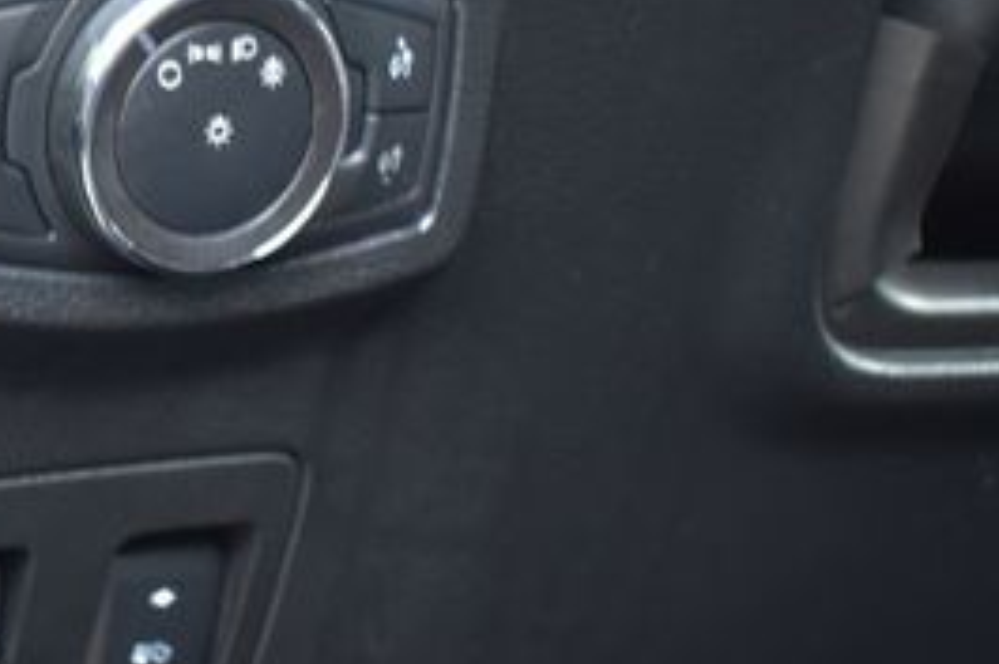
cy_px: 290
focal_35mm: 87
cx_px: 68
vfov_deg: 15.7
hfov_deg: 22.7
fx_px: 2411
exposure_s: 1/10
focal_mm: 24
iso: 1600
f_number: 4
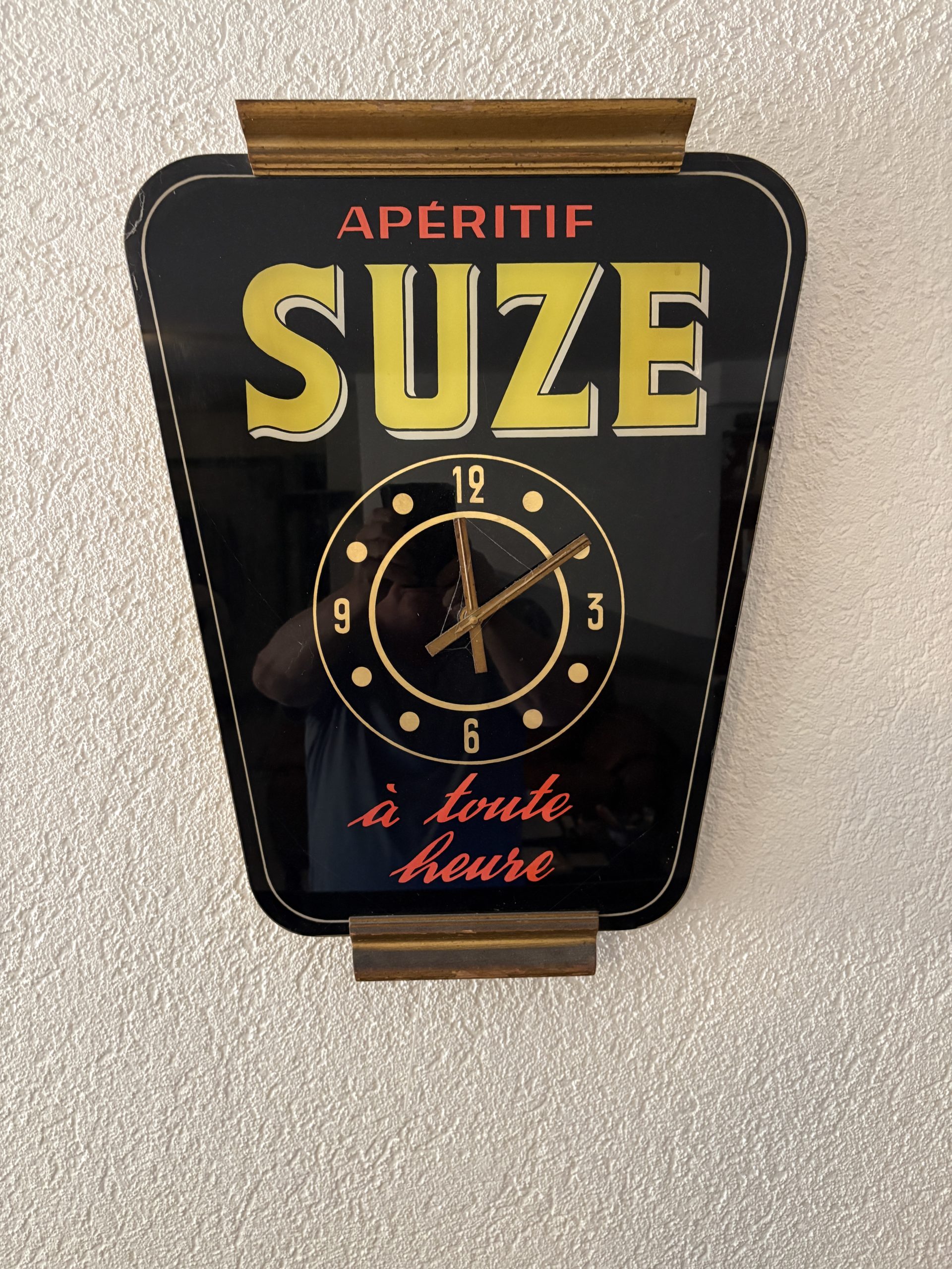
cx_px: 476
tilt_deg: -3.8
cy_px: 634
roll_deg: -0.2
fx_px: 953
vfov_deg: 67.3
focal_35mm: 26
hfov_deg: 53.1
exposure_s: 1/40
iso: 500
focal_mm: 5.96
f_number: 1.6
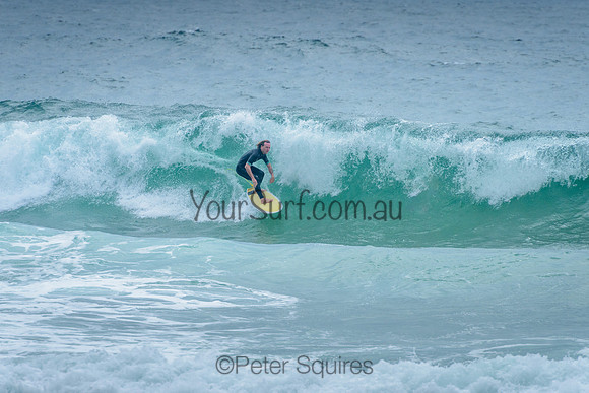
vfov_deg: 2.8
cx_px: 297
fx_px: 8021
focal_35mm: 490
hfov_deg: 4.2
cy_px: 175
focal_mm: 400
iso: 500
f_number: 7.1
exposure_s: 1/1600
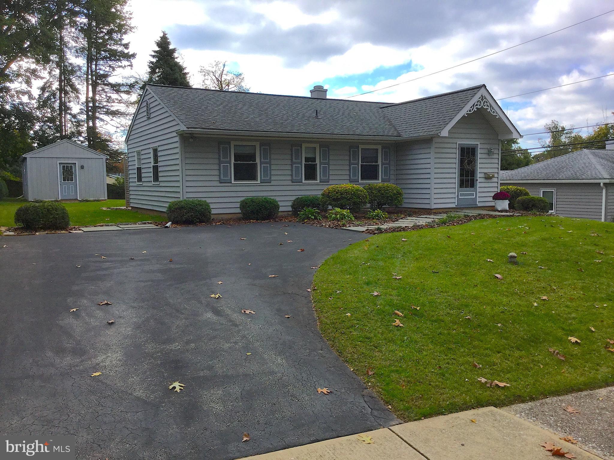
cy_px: 230
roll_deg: +0.3
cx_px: 307
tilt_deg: -5.2
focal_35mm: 31
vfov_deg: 45.4
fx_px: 550
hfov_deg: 58.4
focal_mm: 3.3
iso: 25
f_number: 2.4
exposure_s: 1/734
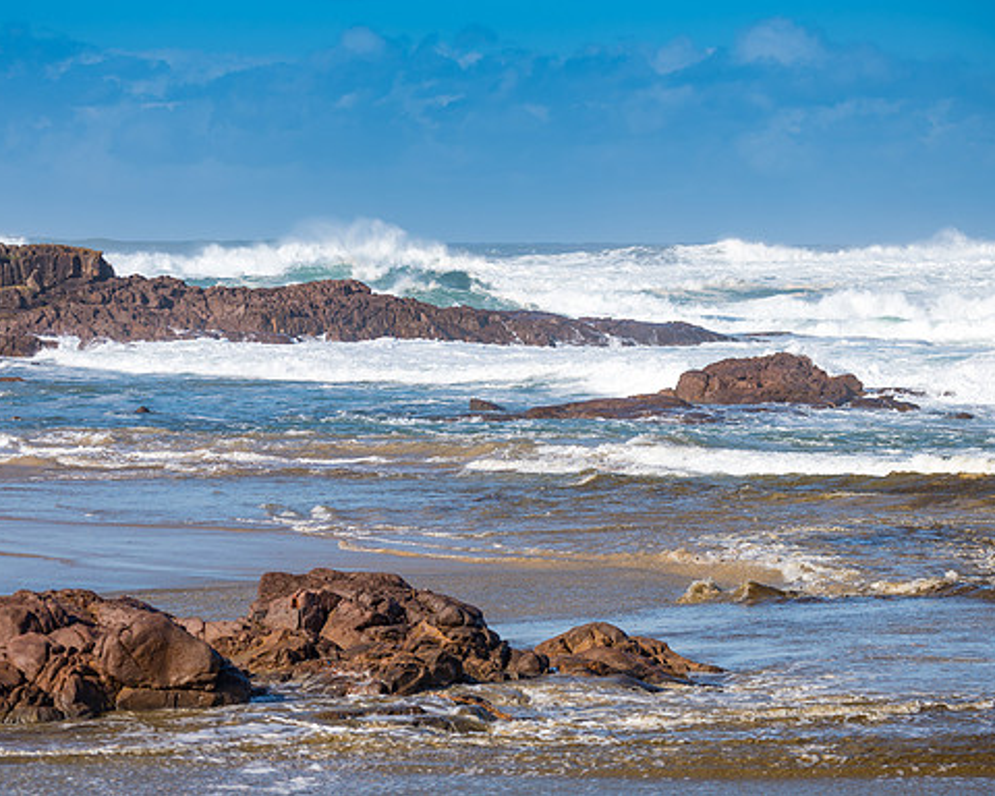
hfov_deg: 11.2
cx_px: 423
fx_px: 5095
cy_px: 397
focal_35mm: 173
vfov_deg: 8.9
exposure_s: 1/160
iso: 31
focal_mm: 150
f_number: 8
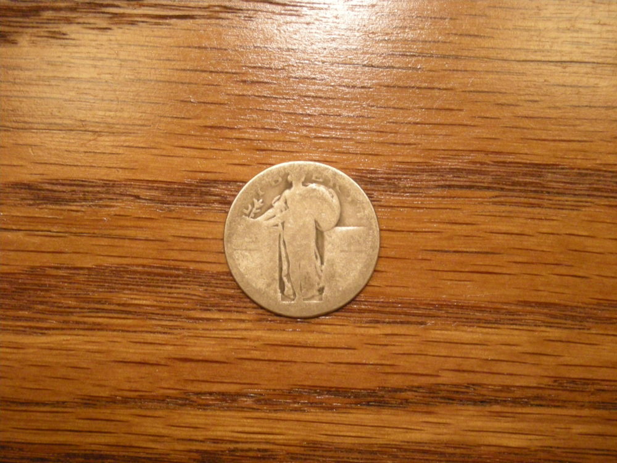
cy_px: 232
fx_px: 1355
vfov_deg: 19.4
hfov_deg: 25.7
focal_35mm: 76
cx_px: 308
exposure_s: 1/36.8
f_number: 3.9
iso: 400
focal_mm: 12.3
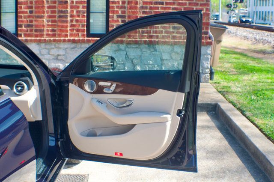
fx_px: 570
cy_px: 91
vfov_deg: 18.1
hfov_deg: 27.0
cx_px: 137
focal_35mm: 75
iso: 500
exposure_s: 1/160
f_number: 6.3
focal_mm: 50
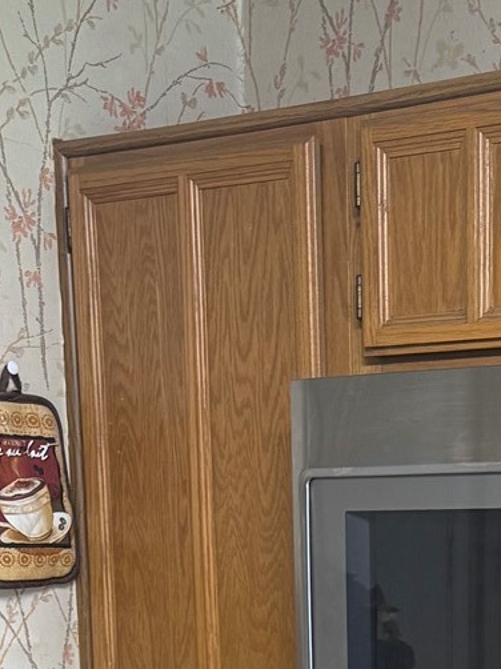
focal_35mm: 98
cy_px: 1115
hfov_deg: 14.3
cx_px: 700
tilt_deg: -13.1
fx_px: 1893
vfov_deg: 17.2
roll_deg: -2.6
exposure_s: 1/60
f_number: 1.78
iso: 160
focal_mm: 6.76
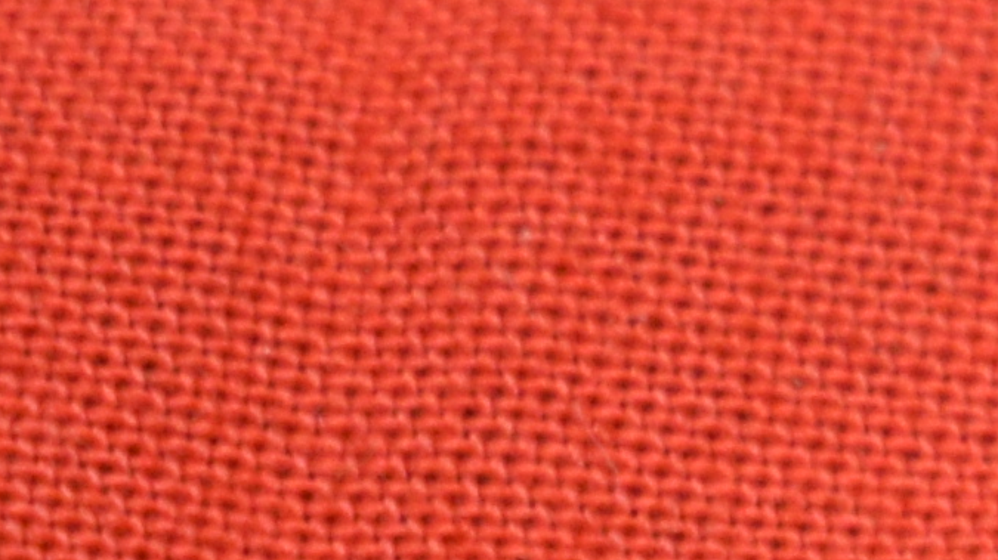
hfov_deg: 4.9
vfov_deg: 2.9
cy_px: 361
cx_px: 2790
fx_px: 11083
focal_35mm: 419
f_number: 5
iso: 800
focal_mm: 40
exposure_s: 1/60
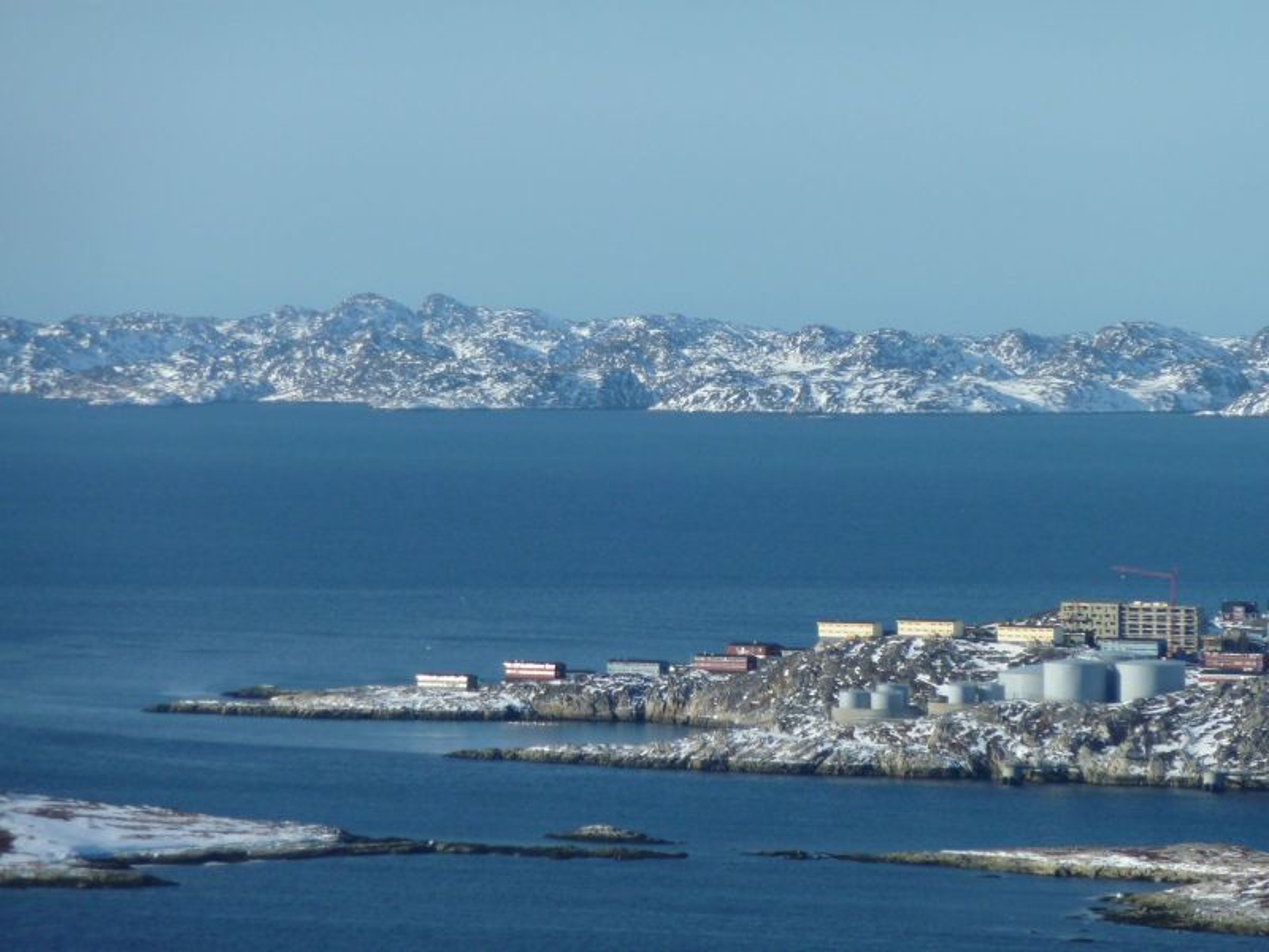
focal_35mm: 300
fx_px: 10998
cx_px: 634
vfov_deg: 5.0
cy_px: 476
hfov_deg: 6.6
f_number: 5.6
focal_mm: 49.2
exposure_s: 1/500
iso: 80
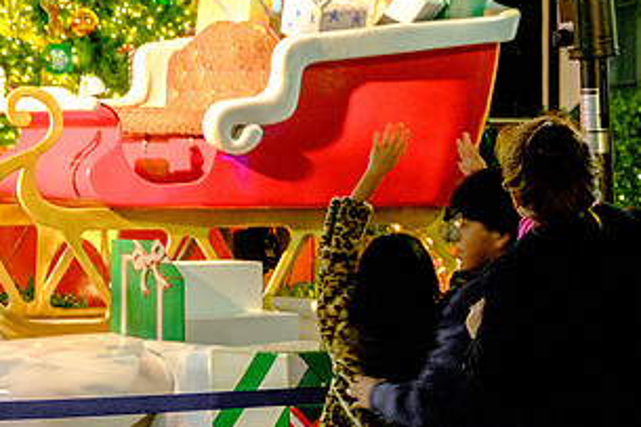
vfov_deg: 9.8
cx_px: 605
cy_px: 92
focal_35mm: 139
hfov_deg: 14.6
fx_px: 2474
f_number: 4
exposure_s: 1/30
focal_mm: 48.4
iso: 6400
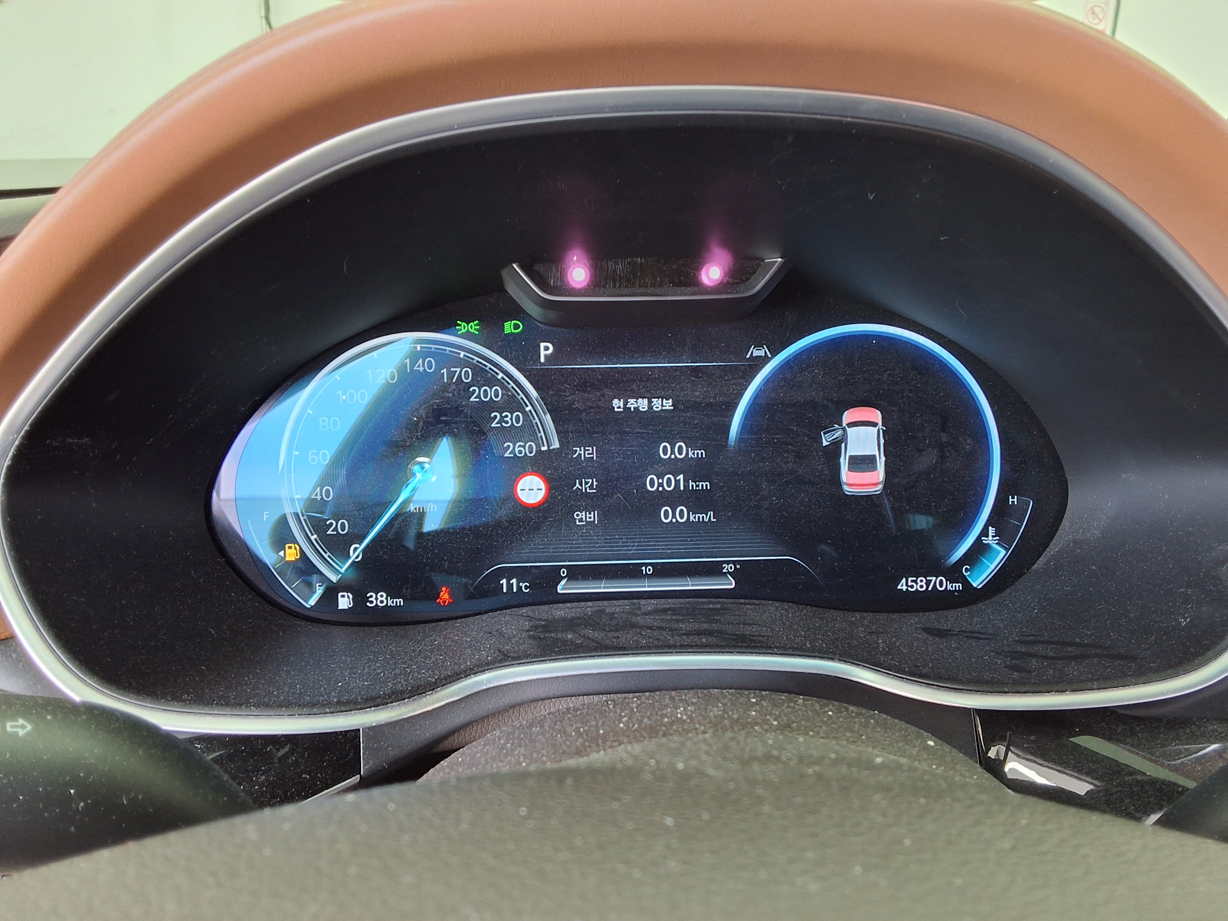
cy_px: 460
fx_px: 993
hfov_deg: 63.4
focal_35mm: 28
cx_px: 614
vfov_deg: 49.7
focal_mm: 2.91
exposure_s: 1/30
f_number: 1.9
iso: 200
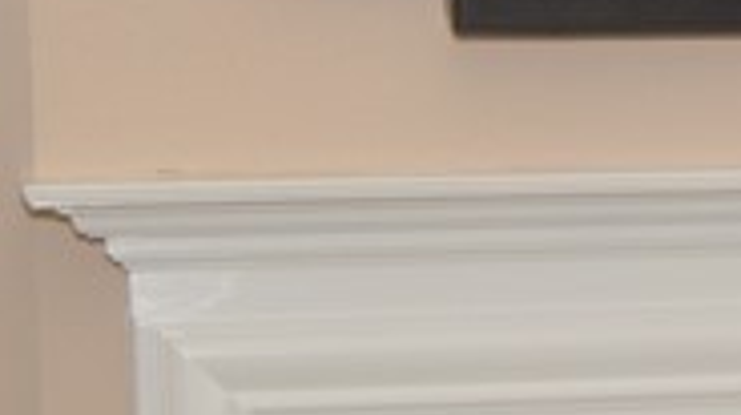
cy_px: 298
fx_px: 3277
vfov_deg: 7.2
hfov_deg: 12.2
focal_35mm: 167
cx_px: 1154
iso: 360
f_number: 5.6
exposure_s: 1/125
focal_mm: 18
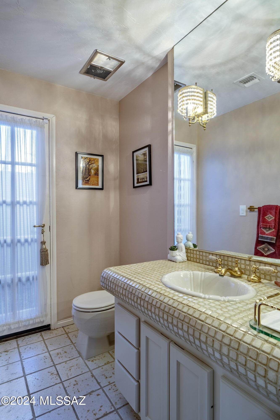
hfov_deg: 64.5
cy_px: 210
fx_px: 222
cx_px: 140
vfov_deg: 86.9
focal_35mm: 19
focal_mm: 19
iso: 200
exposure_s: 1/30
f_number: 9
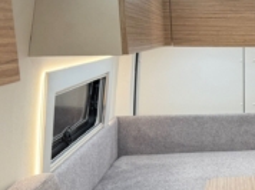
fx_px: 397
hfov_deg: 32.3
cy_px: 114
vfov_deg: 26.9
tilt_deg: -10.0
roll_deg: -0.1
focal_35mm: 54
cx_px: 264
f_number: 1.78
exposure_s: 1/111
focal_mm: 6.76
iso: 200
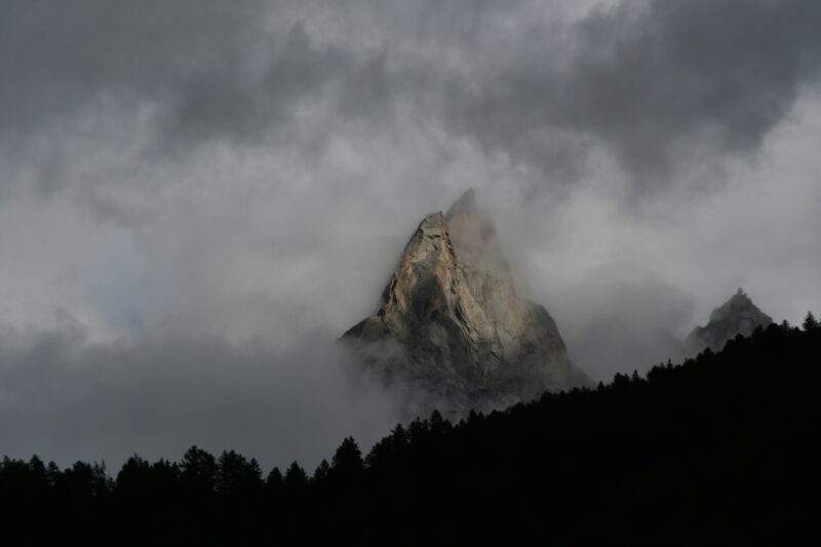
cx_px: 410
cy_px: 274
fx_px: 4947
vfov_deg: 6.3
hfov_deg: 9.5
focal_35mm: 217
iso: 250
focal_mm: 145
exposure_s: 1/400
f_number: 11
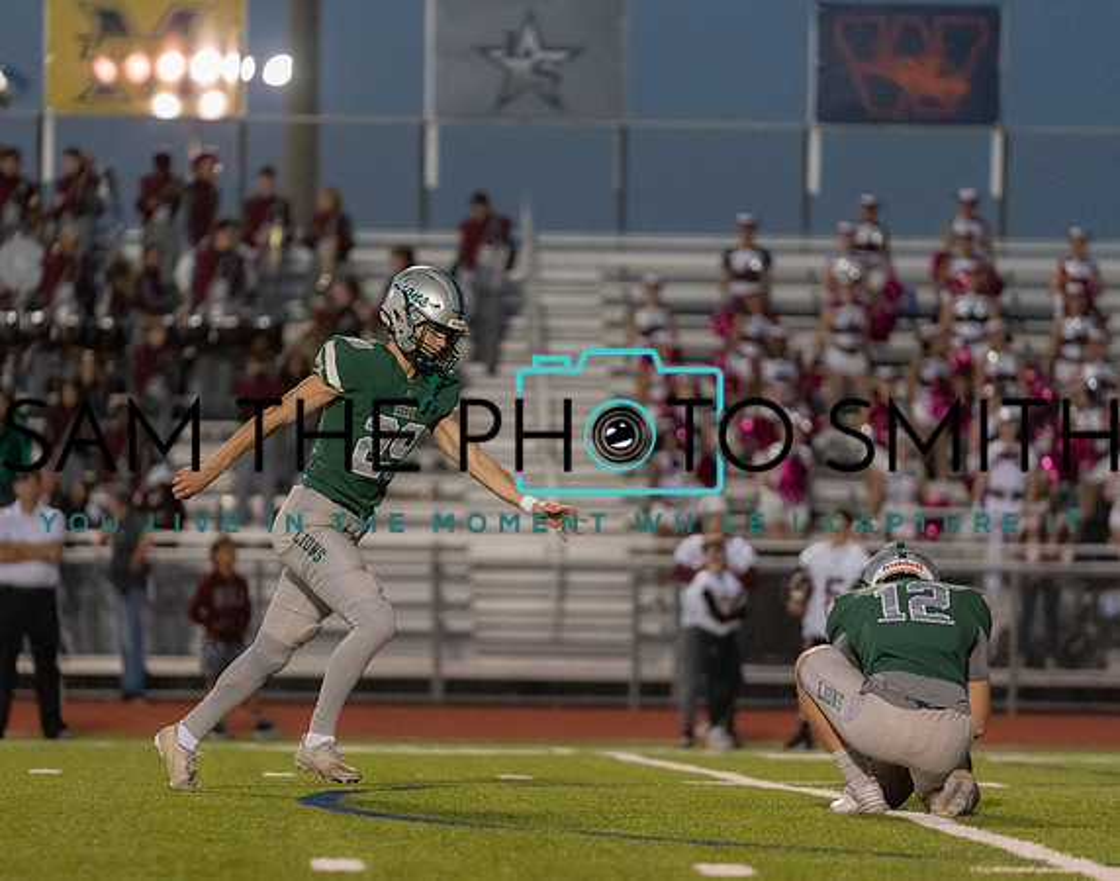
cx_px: 402
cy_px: 484
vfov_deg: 6.0
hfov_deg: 7.6
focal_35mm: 255
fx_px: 8393
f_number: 2.8
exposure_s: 1/1250
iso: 5000
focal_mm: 200
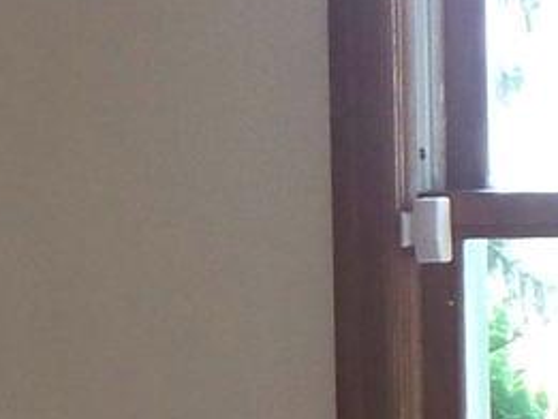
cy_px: 494
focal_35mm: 282
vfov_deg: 5.3
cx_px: 0
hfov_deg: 7.0
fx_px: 4548
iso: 200
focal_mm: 7.54
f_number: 2.8
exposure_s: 1/60
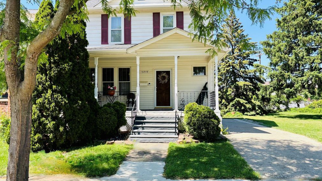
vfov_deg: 40.2
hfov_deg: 66.1
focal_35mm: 29
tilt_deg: +2.9
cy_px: 92
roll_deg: +0.9
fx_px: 248
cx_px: 163
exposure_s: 1/987
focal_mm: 5.96
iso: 50
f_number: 1.6
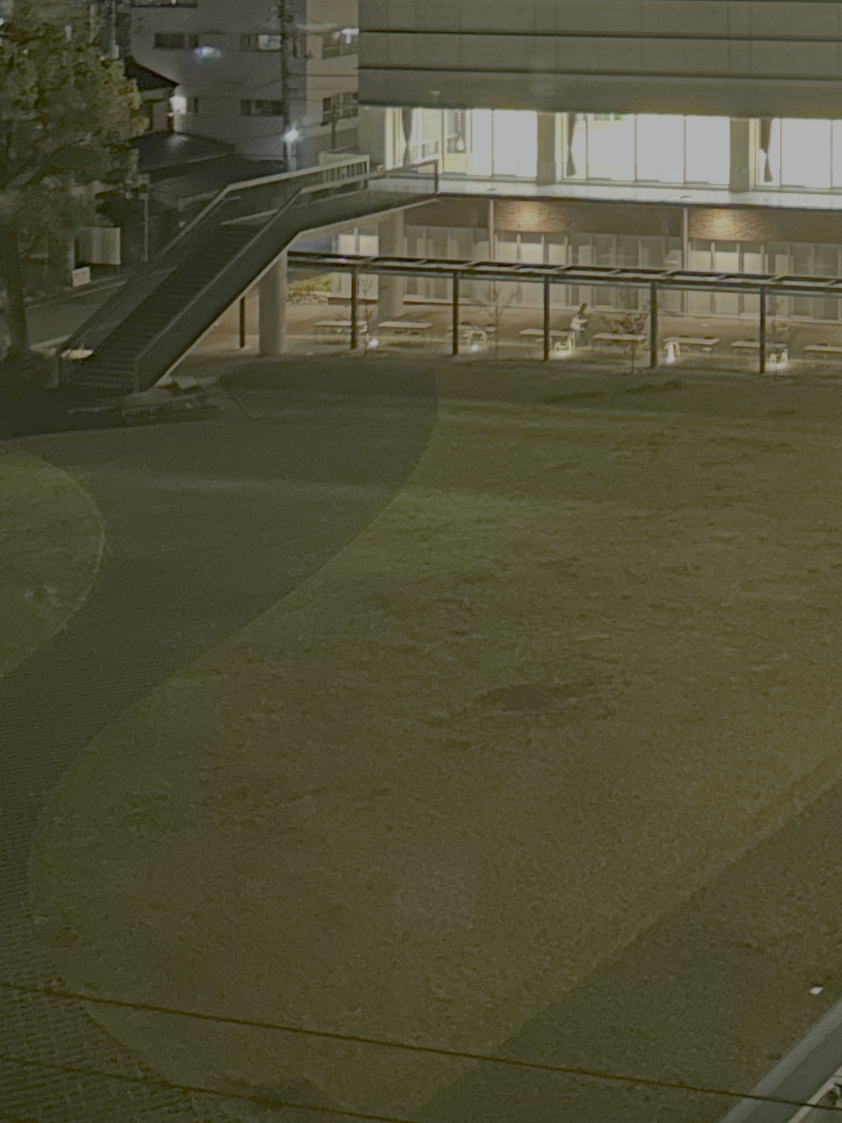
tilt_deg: +0.3
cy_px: -183
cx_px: 1169
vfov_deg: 21.5
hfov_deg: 16.2
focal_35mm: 85
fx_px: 2756
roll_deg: +0.4
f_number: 1.5
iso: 1000
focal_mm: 5.7
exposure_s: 1/9
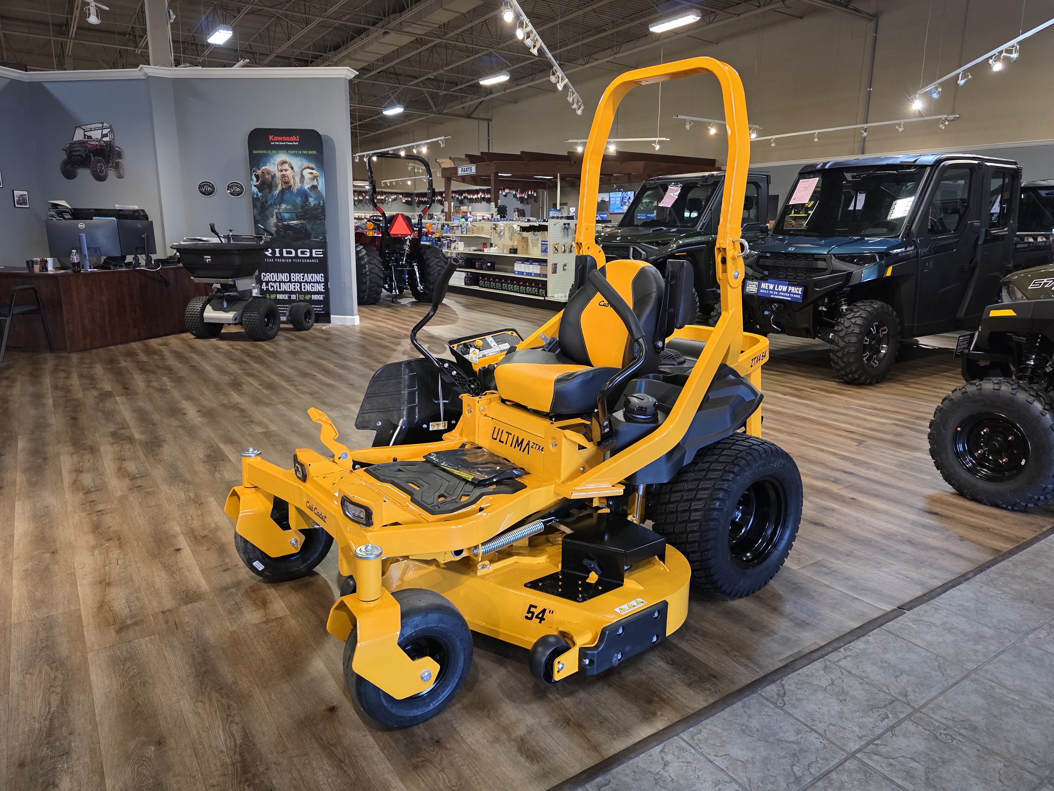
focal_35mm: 23
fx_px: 700
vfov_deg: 58.9
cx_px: 527
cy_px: 396
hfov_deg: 73.9
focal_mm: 6.3
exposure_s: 1/120
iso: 640
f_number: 1.7
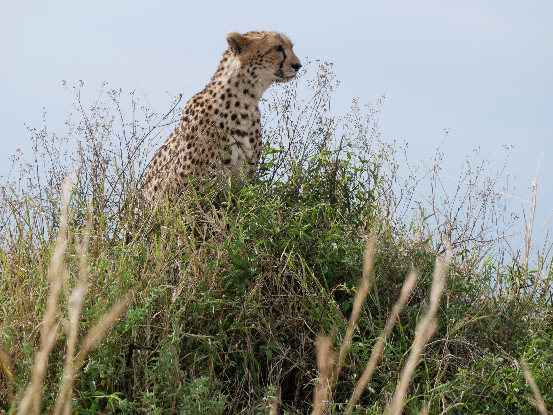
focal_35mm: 228
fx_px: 3644
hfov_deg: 8.7
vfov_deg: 6.5
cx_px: 276
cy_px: 208
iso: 200
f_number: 7.1
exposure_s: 1/320
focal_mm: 114
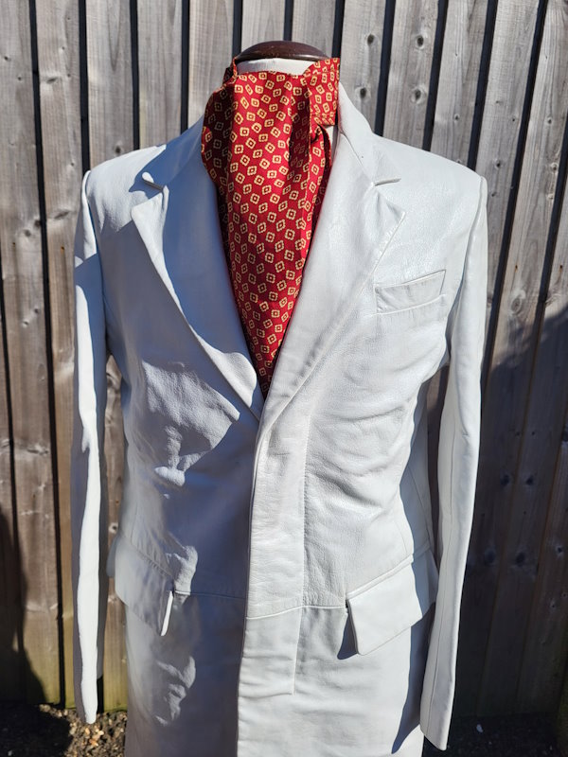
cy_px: 378
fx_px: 569
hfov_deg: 53.1
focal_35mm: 26
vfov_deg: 67.3
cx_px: 284
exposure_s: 1/4408
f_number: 1.8
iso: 40
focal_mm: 5.4
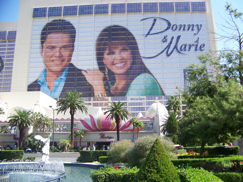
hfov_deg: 51.4
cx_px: 122
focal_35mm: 36
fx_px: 253
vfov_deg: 39.7
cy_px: 91
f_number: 2.8
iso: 64
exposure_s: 1/400
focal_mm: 5.85
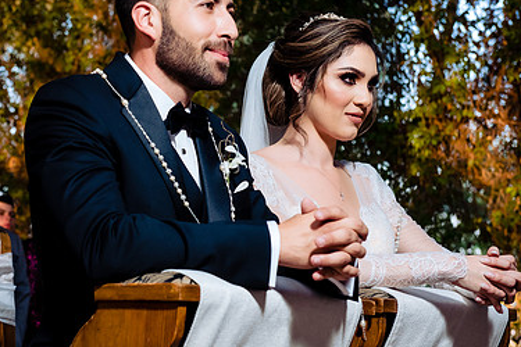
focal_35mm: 96
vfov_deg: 14.2
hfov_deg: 21.2
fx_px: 1389
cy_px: 149
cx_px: 178
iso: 800
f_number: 5
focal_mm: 62
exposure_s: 1/160
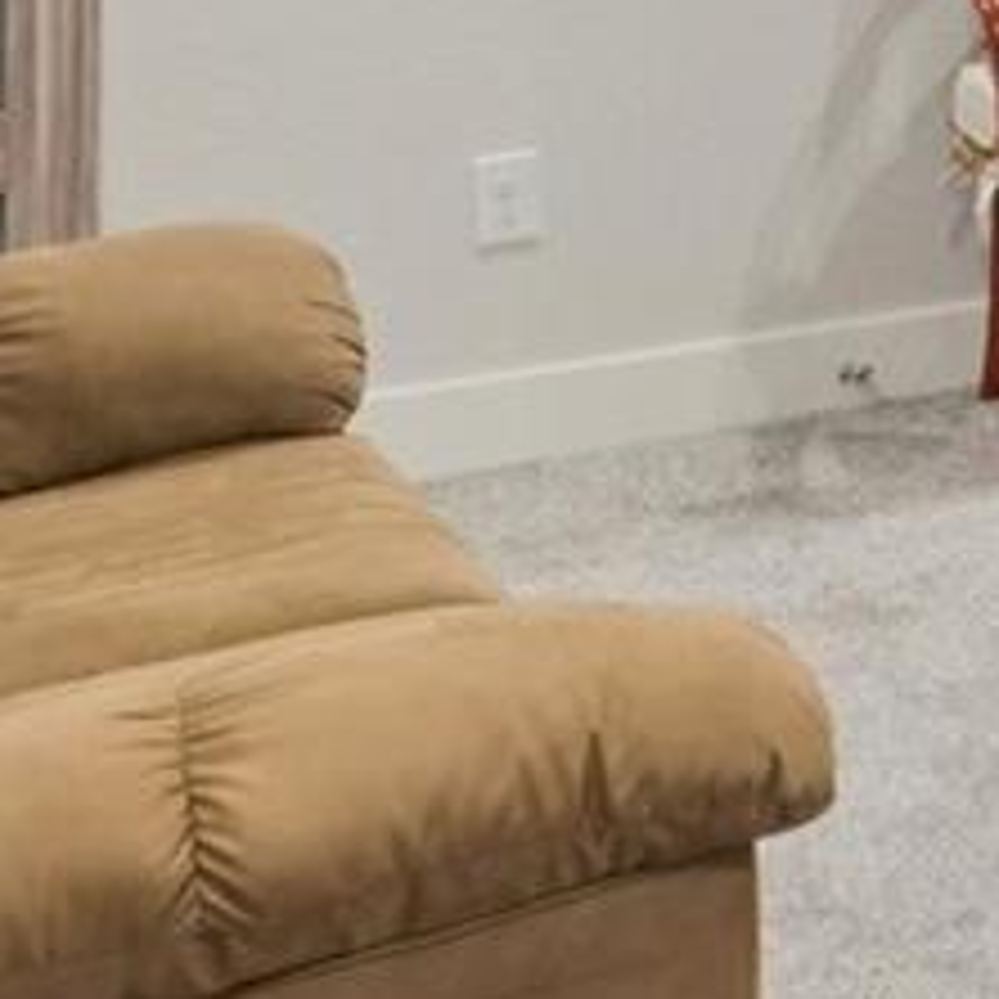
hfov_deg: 13.5
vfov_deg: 16.8
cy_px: -396
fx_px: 3124
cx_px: 2372
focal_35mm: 96
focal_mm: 10.4
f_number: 8
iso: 800
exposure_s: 1/2
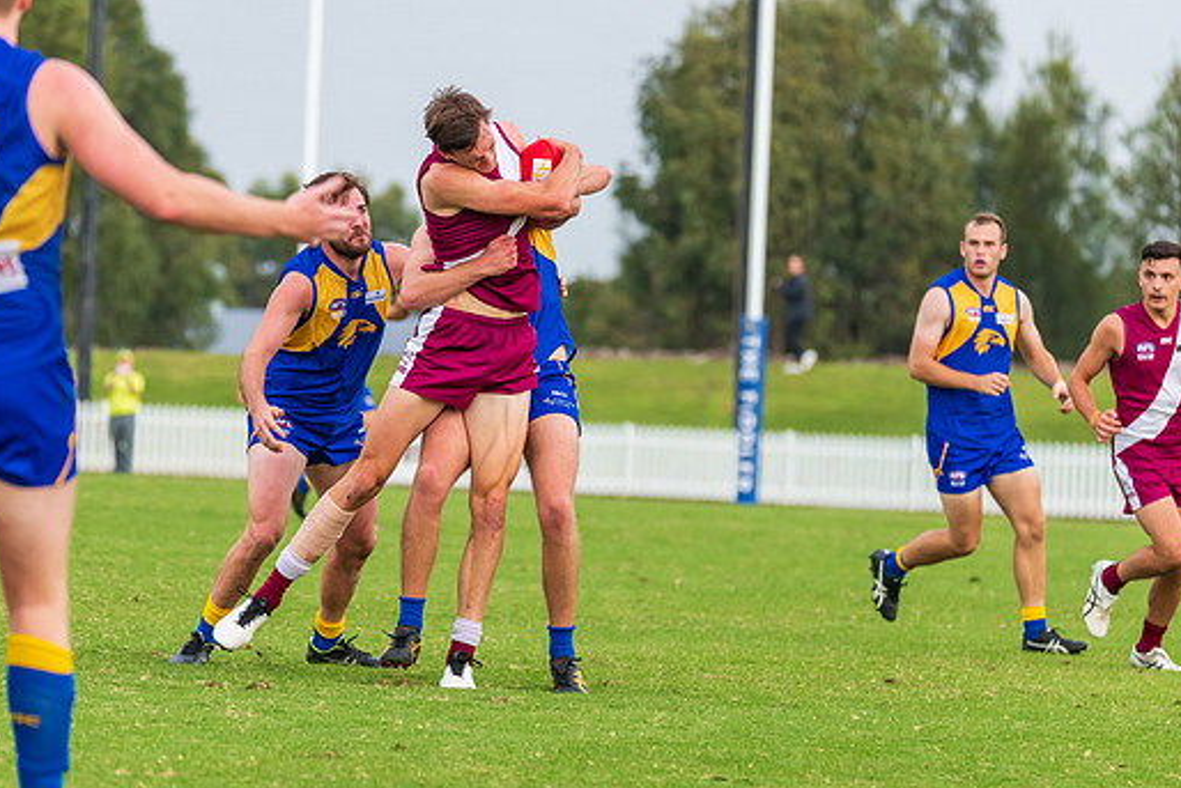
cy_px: 405
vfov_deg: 4.4
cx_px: 561
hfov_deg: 6.5
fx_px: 10369
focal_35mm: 316
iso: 800
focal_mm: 280
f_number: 5.6
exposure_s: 1/1250
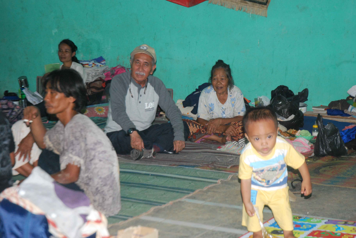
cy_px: 119
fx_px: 772
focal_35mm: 78
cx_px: 178
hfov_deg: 26.0
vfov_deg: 17.5
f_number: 4.5
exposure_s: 1/60
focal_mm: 52
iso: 800
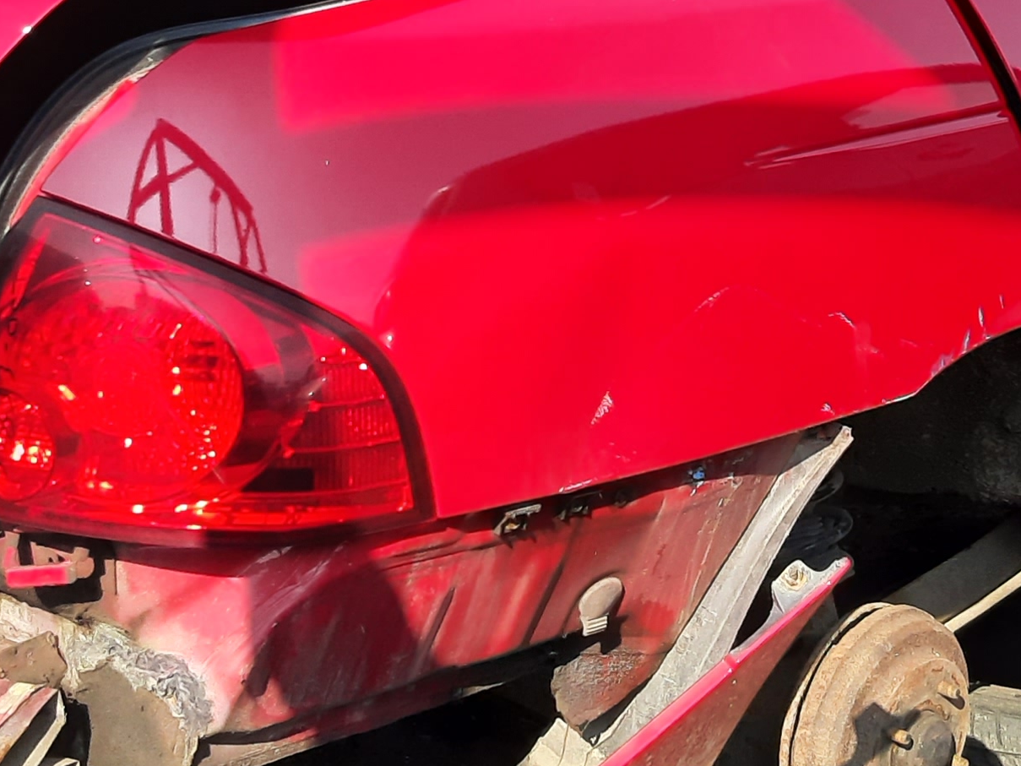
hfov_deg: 22.7
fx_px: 2537
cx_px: 565
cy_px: 90
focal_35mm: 86
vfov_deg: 17.0
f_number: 1.7
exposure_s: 1/809
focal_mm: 3.92
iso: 40
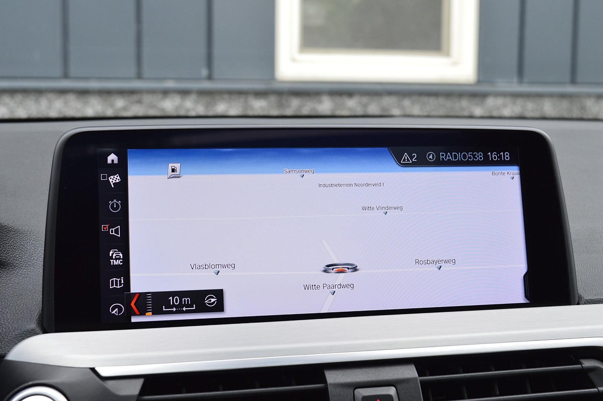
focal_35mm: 51
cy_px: 200
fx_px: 854
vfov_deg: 26.4
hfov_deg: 38.9
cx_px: 302
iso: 400
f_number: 9
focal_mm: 34
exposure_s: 1/100
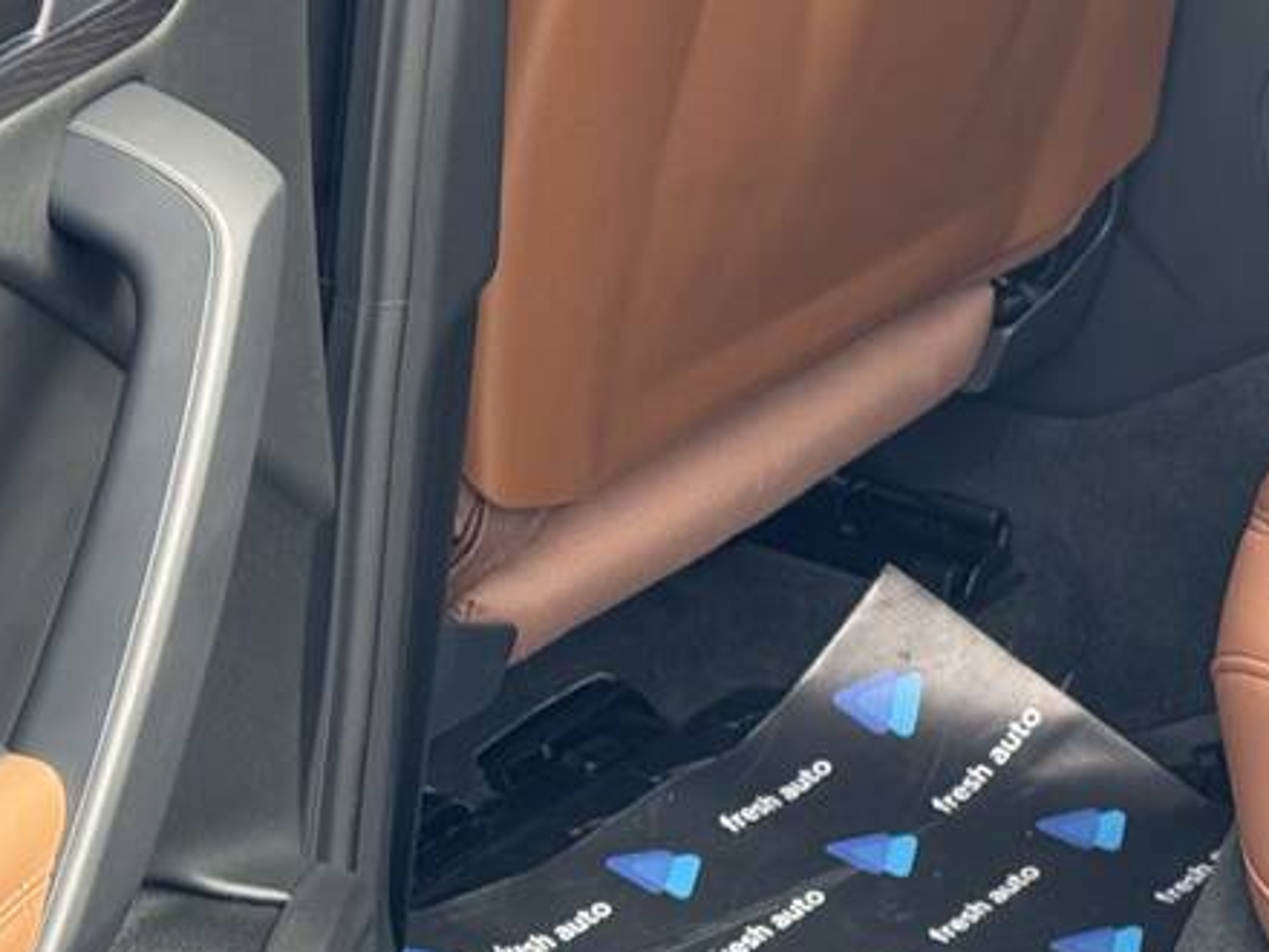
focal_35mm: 131
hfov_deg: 14.7
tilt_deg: -14.4
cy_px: -225
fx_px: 4802
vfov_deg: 11.1
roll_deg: -0.3
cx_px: 1428
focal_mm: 6.76
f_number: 1.78
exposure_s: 1/171
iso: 64
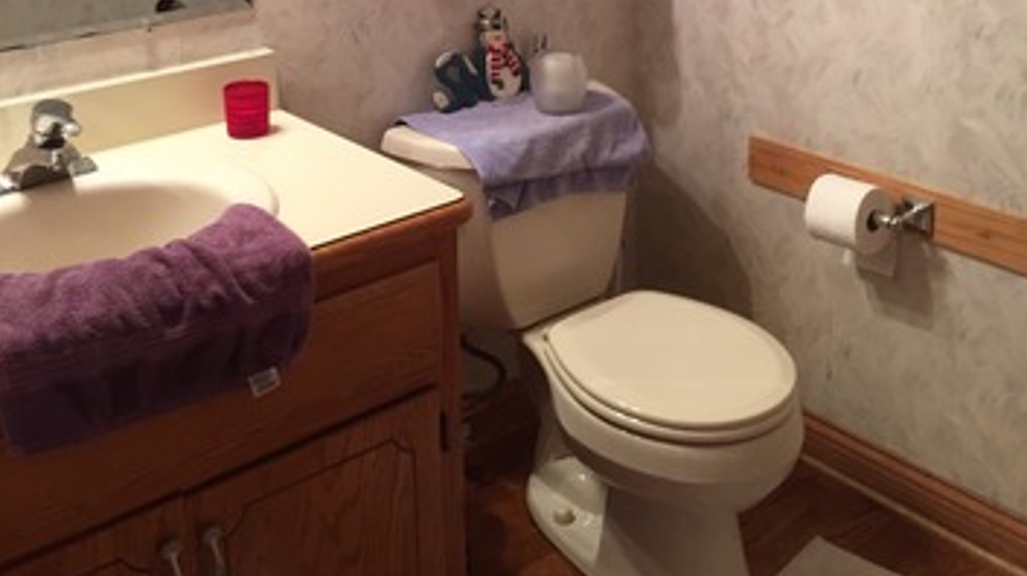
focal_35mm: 43
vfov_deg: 26.0
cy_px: -26
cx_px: 512
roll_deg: +1.4
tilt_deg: -9.8
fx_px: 1170
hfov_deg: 47.4
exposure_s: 1/30
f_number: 2.2
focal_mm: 4.15
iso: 160
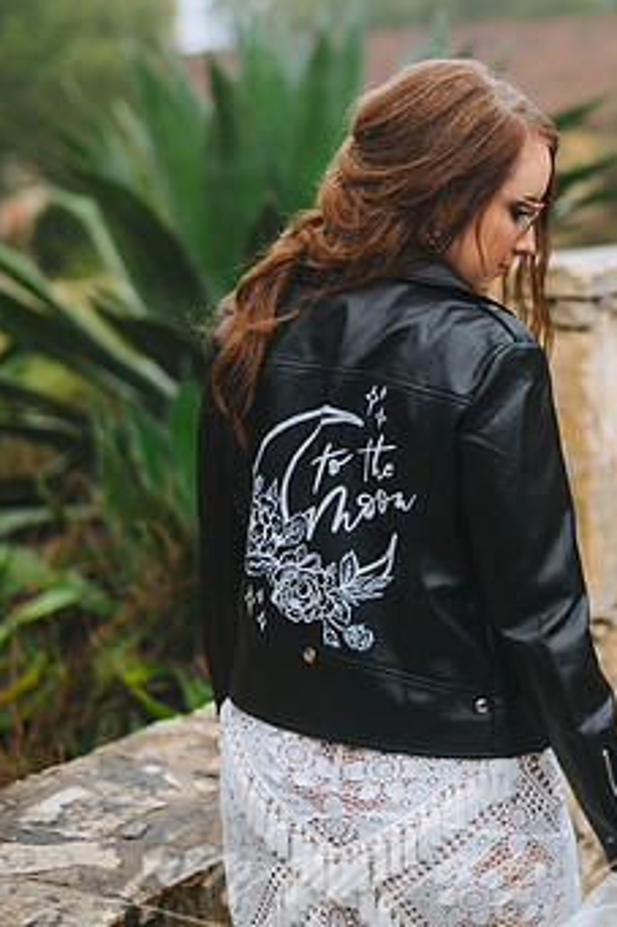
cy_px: 367
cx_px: 401
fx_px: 1698
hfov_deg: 20.5
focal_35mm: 66
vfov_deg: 30.4
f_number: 2
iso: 500
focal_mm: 50
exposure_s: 1/100
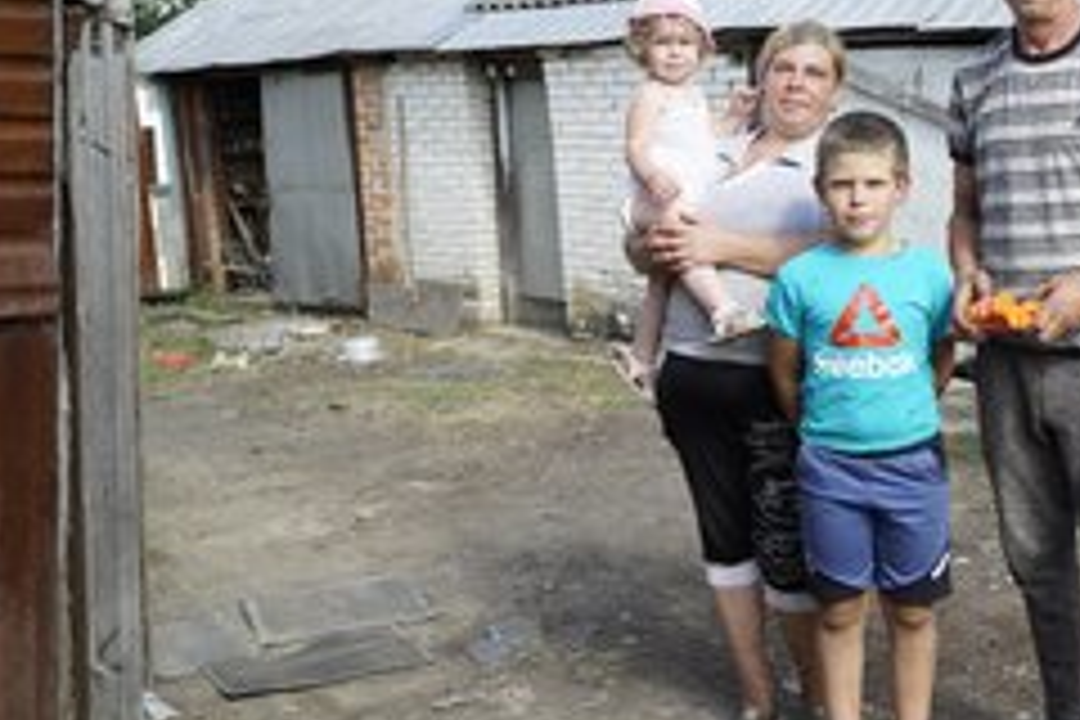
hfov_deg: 41.3
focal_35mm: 45
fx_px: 1350
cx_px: 896
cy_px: 362
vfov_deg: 29.9
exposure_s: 1/200
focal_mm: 27
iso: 100
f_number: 5
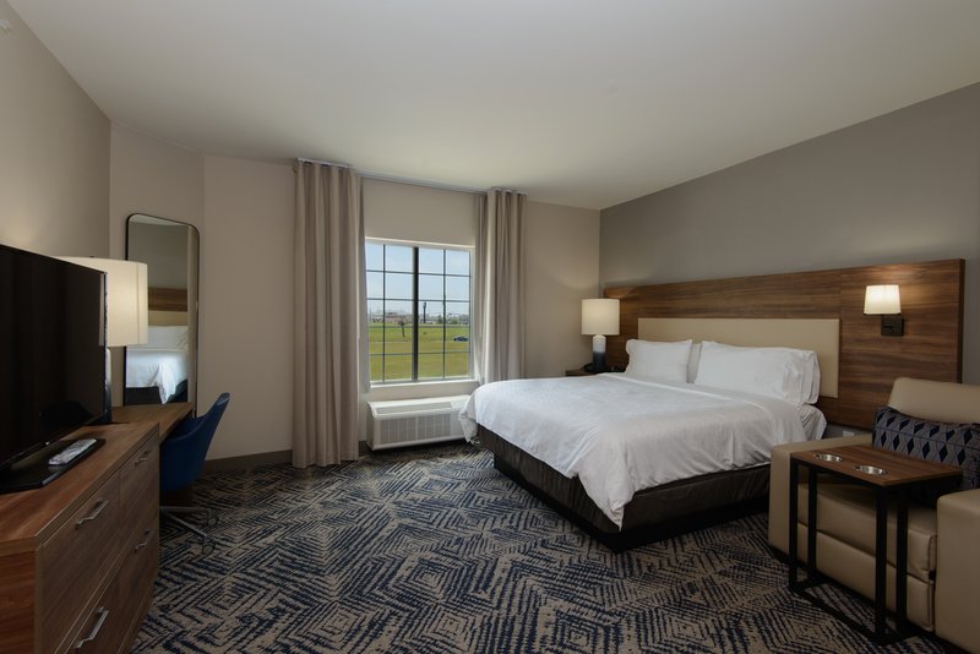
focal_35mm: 16
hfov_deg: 96.7
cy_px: 327
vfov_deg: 73.8
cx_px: 490
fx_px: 436
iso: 160
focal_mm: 16
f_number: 8
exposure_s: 1/50
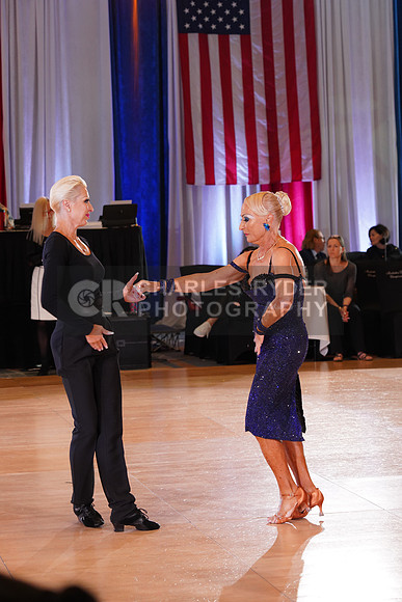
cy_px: 301
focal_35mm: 105
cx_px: 201
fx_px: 1758
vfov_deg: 19.5
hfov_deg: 13.0
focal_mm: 105
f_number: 5.6
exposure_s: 1/160
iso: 1600
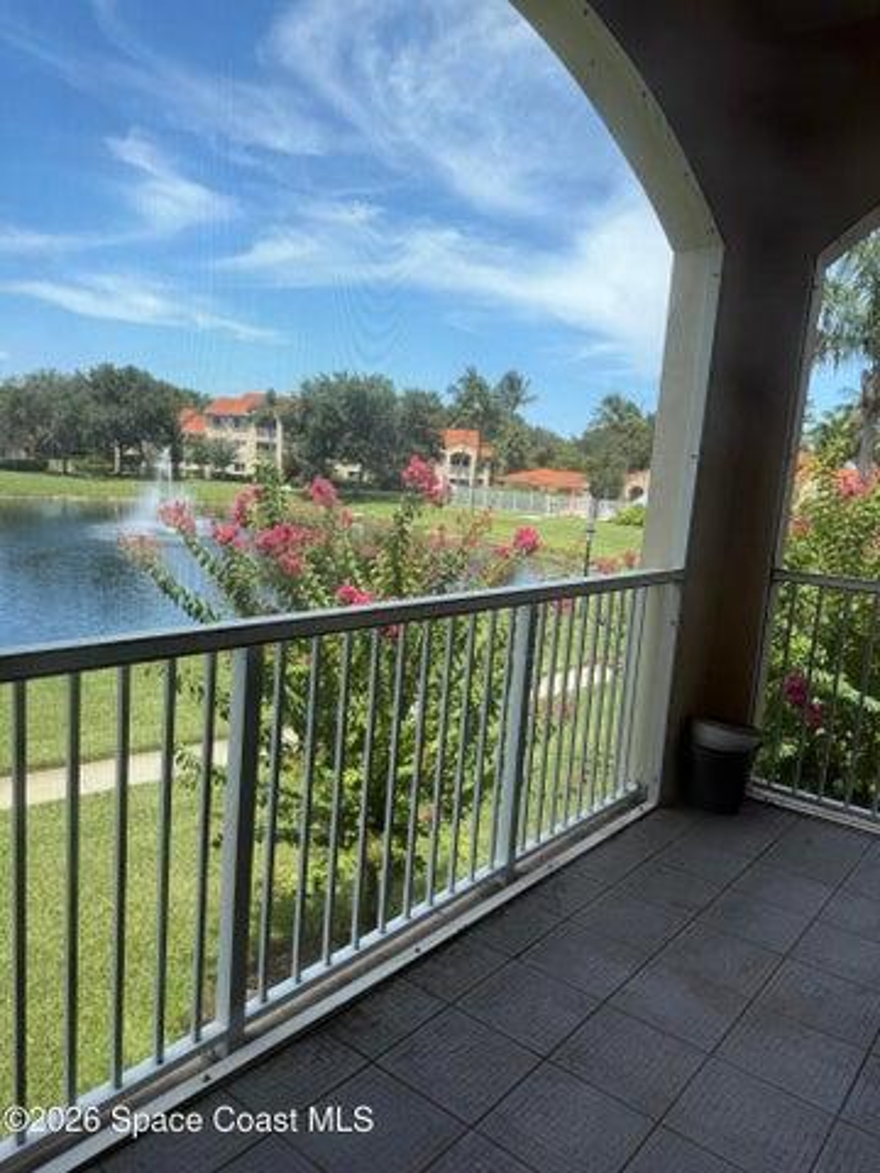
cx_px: 440
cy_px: 586
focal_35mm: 24
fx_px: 813
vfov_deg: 71.6
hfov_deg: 56.8
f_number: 1.78
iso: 80
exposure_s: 1/1727
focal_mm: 6.76
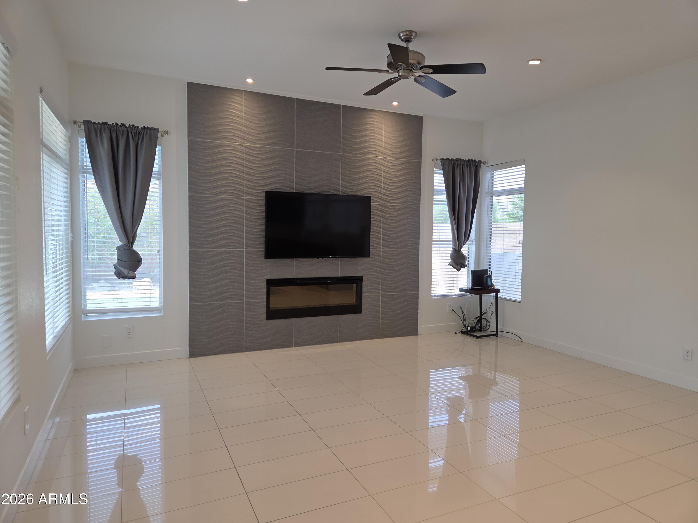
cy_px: 262
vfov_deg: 58.9
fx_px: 464
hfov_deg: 73.9
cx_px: 349
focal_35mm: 23
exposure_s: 1/60
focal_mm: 5.4
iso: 50
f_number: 1.8
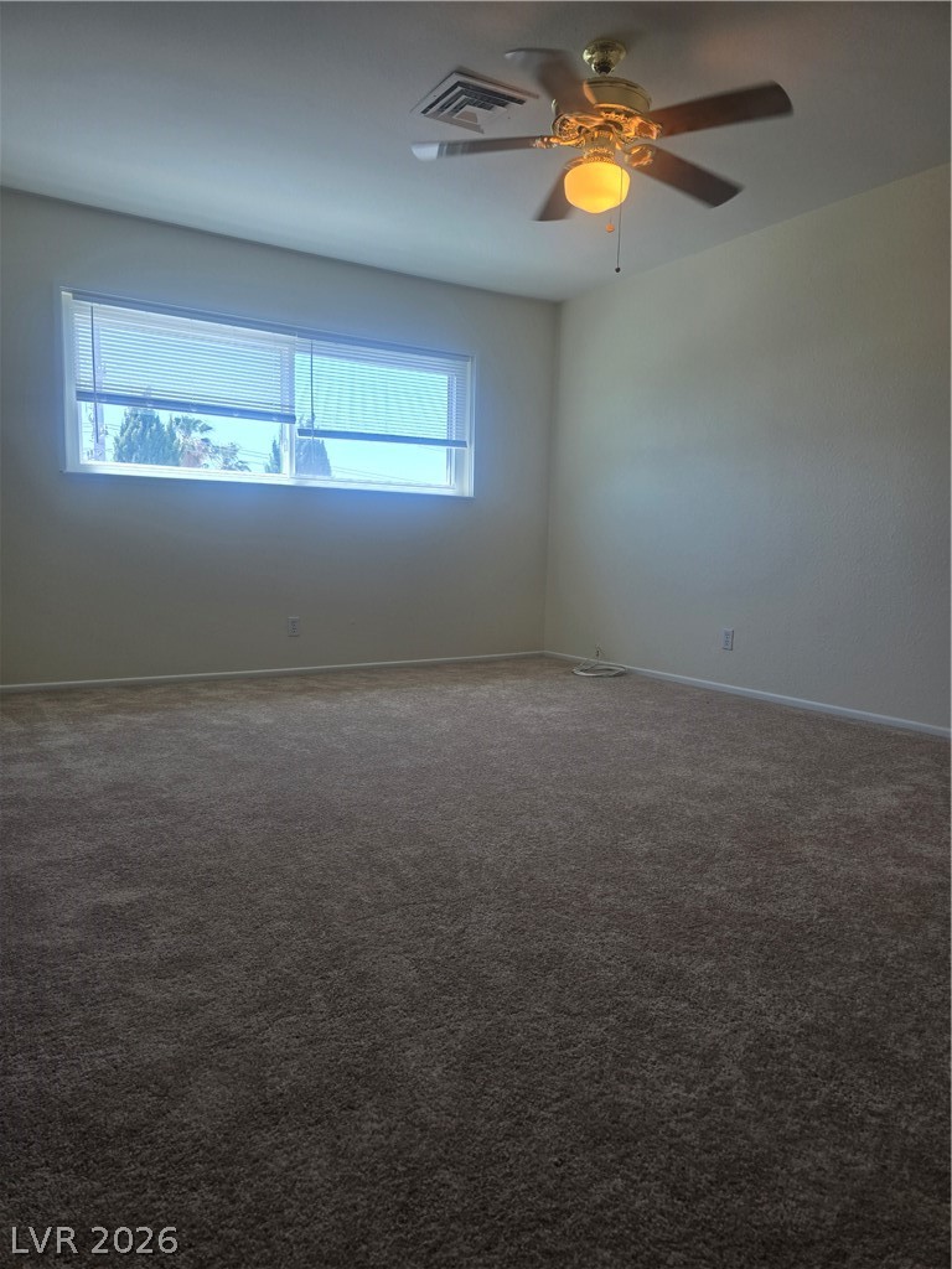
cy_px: 634
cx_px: 476
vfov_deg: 73.9
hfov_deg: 58.9
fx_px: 843
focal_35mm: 23
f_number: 1.7
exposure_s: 1/180
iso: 50
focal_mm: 6.3
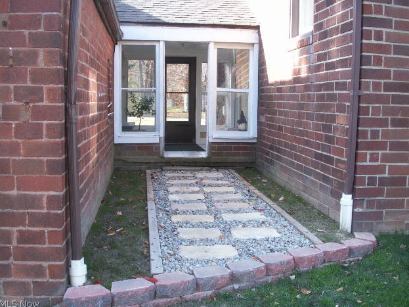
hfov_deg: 49.0
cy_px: 153
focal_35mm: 38
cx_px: 207
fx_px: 449
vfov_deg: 37.7
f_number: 3.5
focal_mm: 7.7
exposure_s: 1/50
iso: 50
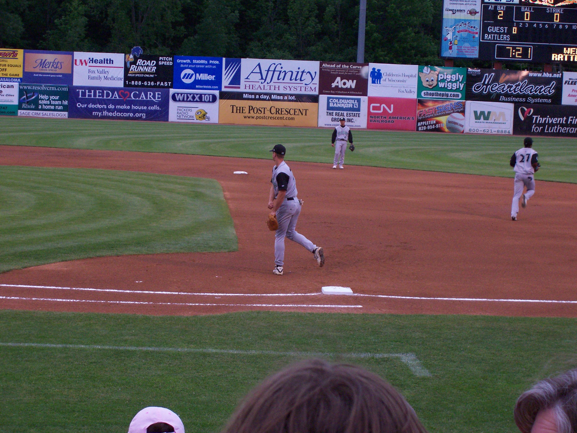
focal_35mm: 102
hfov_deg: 19.3
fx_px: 1700
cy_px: 216
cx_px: 288
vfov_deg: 14.5
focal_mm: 16.8
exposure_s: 1/89.8
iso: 160
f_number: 4.6
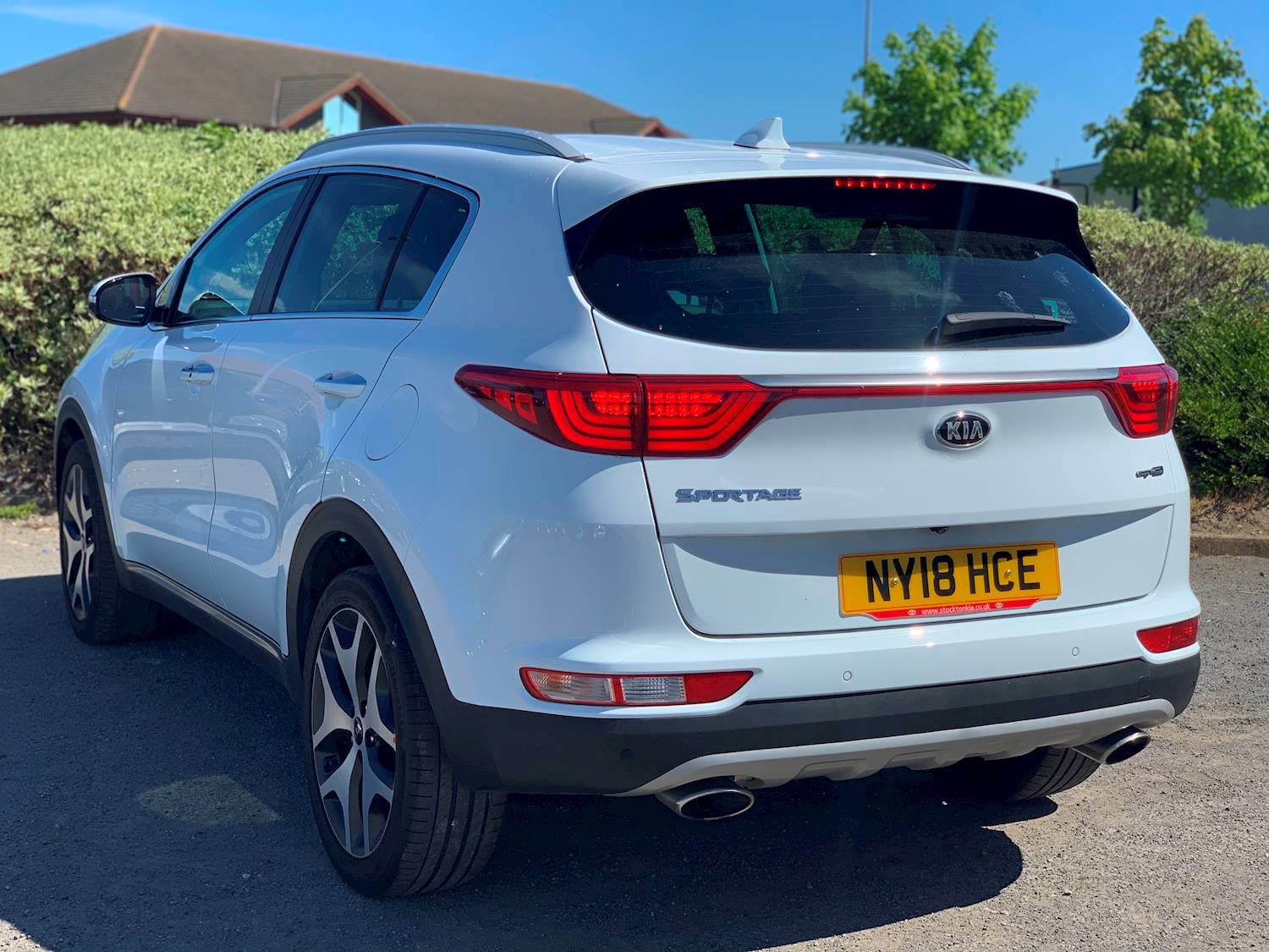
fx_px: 1906
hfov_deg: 36.8
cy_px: 476
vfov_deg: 28.0
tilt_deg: -6.4
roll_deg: -2.0
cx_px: 634
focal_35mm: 52
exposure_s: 1/1261
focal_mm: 6
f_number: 2.4
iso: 16
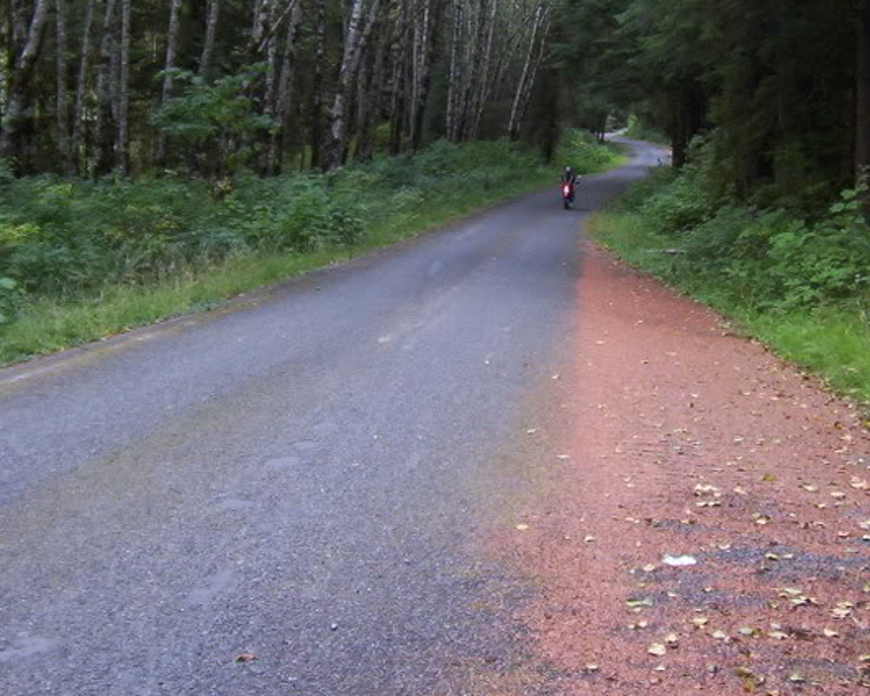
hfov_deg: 35.3
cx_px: 496
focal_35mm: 53
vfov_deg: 28.5
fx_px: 1365
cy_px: 268
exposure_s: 1/72.5
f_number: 2.76
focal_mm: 5.54
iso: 100
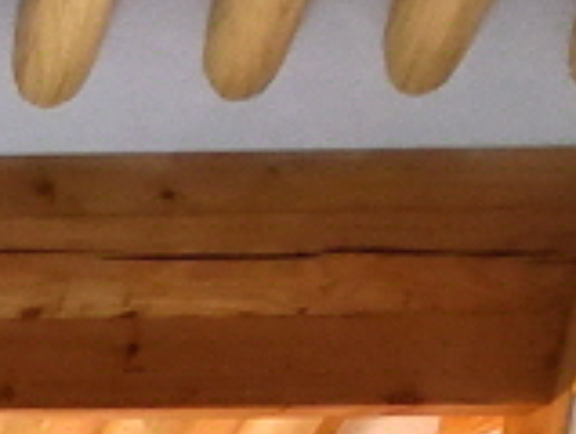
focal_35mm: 93
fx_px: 1551
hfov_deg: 15.8
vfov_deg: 10.0
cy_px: 1423
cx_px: -623
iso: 250
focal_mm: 1.74
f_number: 2.2
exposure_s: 1/60
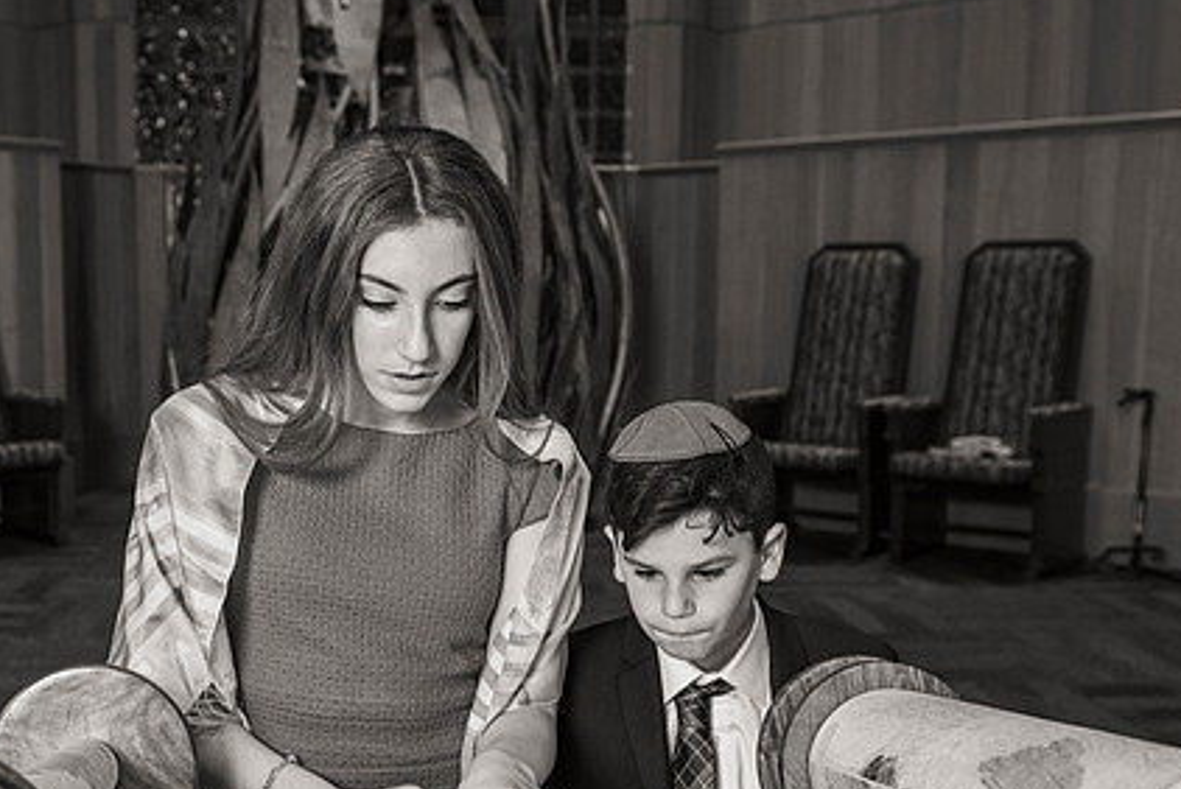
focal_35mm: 48
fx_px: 1576
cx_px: 409
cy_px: 469
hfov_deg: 40.7
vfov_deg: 28.1
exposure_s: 1/200
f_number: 4
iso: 800
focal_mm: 32
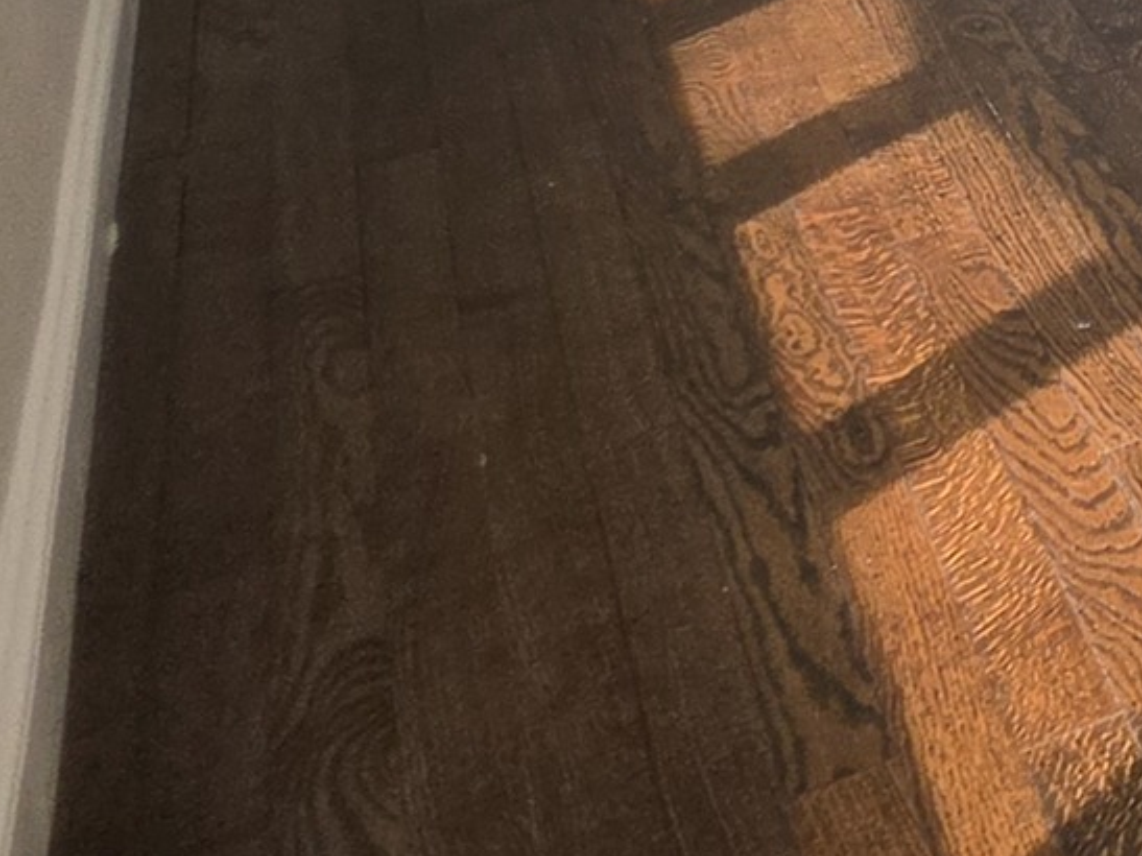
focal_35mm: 73
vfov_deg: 16.2
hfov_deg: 13.2
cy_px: -787
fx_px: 2408
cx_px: 3073
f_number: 1.9
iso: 40
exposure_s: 1/120
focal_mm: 2.2
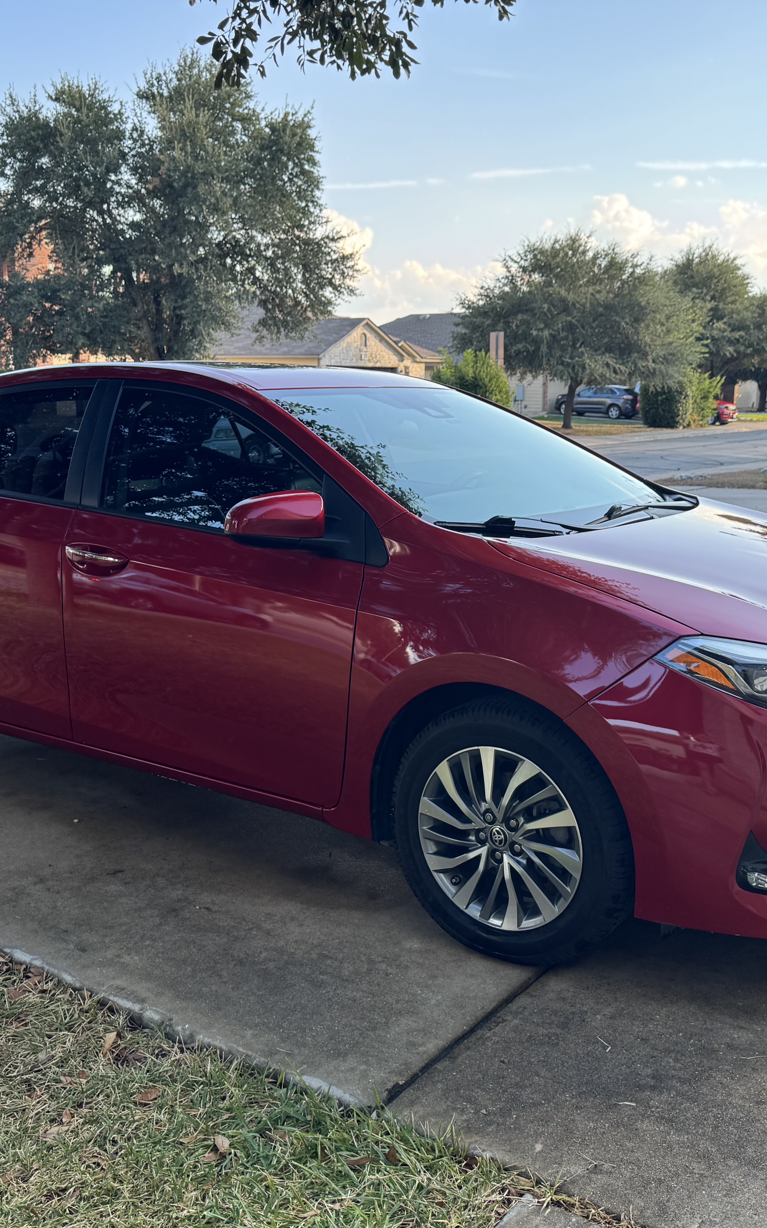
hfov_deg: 37.3
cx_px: 407
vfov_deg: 56.7
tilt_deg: -12.0
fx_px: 1137
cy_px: 615
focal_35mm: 34
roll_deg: -0.8
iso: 80
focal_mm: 6.76
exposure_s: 1/306
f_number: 1.78
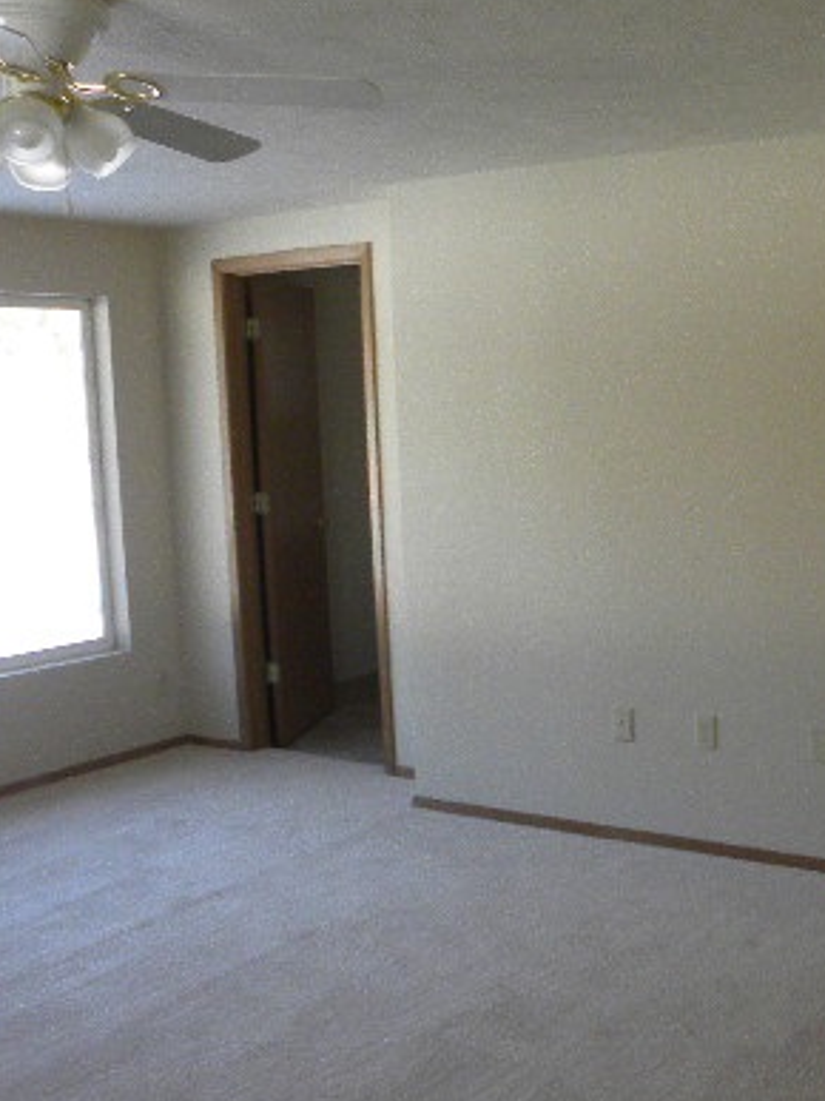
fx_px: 1367
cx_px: 725
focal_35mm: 43
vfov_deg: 43.8
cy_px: 583
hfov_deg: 32.1
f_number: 2.8
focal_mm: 4.6
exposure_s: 1/65.1
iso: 123
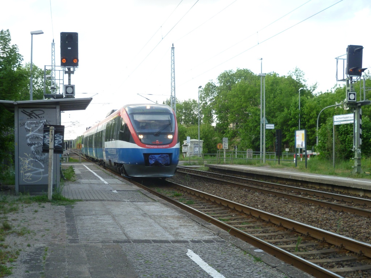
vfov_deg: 36.8
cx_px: 186
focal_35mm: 39
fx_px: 418
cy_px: 139
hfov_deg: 47.9
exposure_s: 1/80
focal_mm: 7
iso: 80
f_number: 3.2
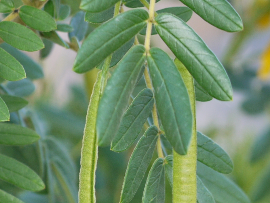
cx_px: -144
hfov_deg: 5.6
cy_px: 209
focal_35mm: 351
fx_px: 2737
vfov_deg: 4.2
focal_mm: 45
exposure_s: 1/60
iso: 100
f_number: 2.8
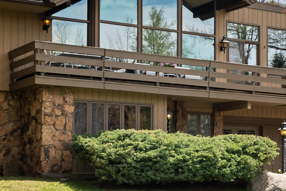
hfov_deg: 24.2
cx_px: 157
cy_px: 51
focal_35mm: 84
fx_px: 667
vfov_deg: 16.2
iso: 400
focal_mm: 35
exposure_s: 1/500
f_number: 7.1
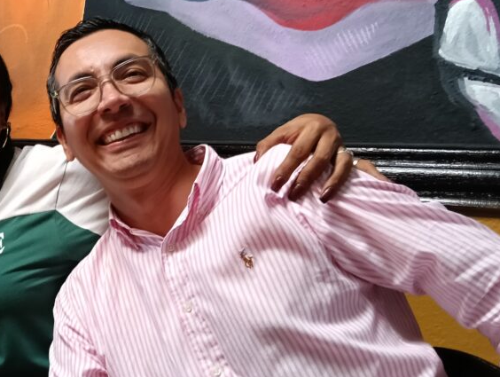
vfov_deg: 29.8
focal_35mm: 49
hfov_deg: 37.0
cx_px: 76
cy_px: 188
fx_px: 709
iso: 320
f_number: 1.8
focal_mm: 3.98
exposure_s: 1/33.3
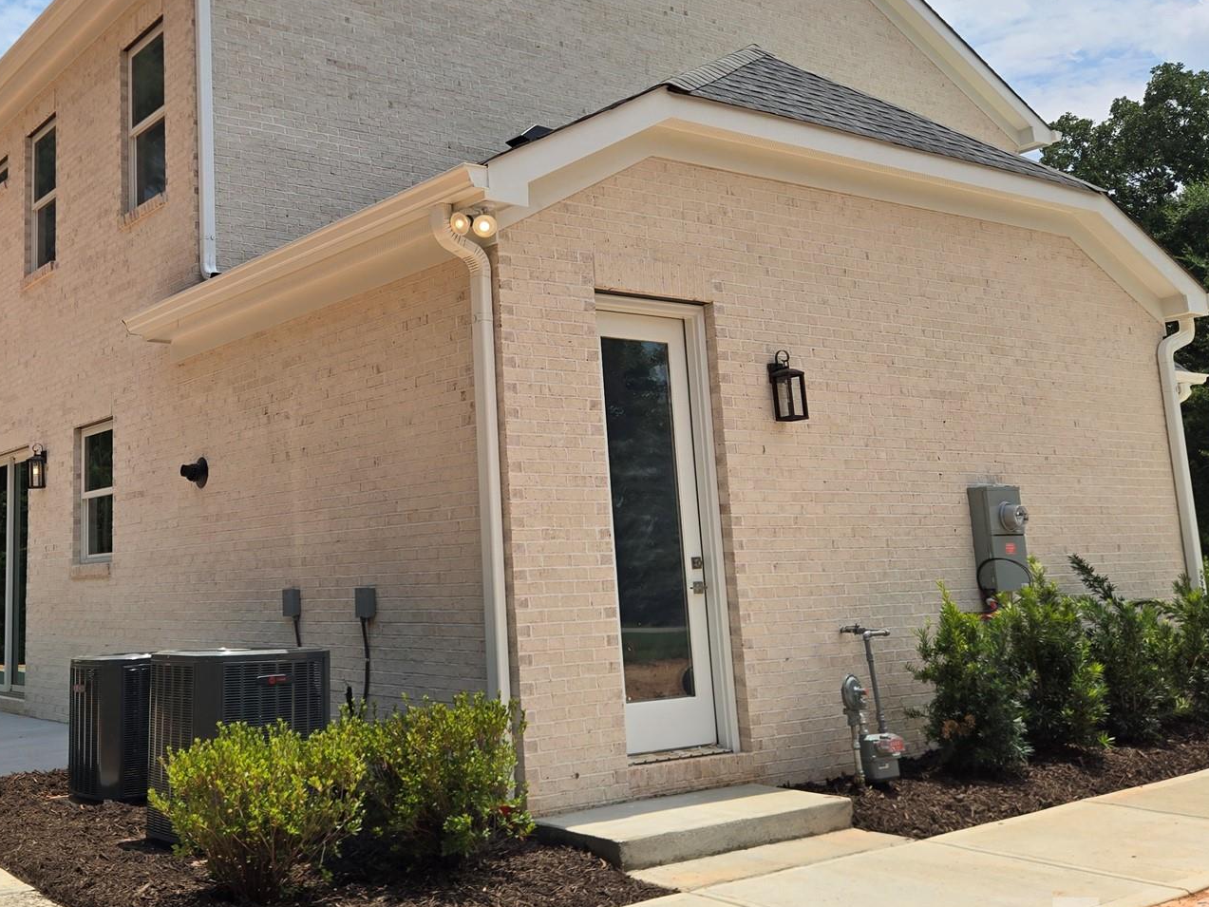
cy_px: 354
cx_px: 383
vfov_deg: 38.5
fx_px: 1292
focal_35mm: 37
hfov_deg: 49.1
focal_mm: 5.4
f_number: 1.8
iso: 25
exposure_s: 1/3067
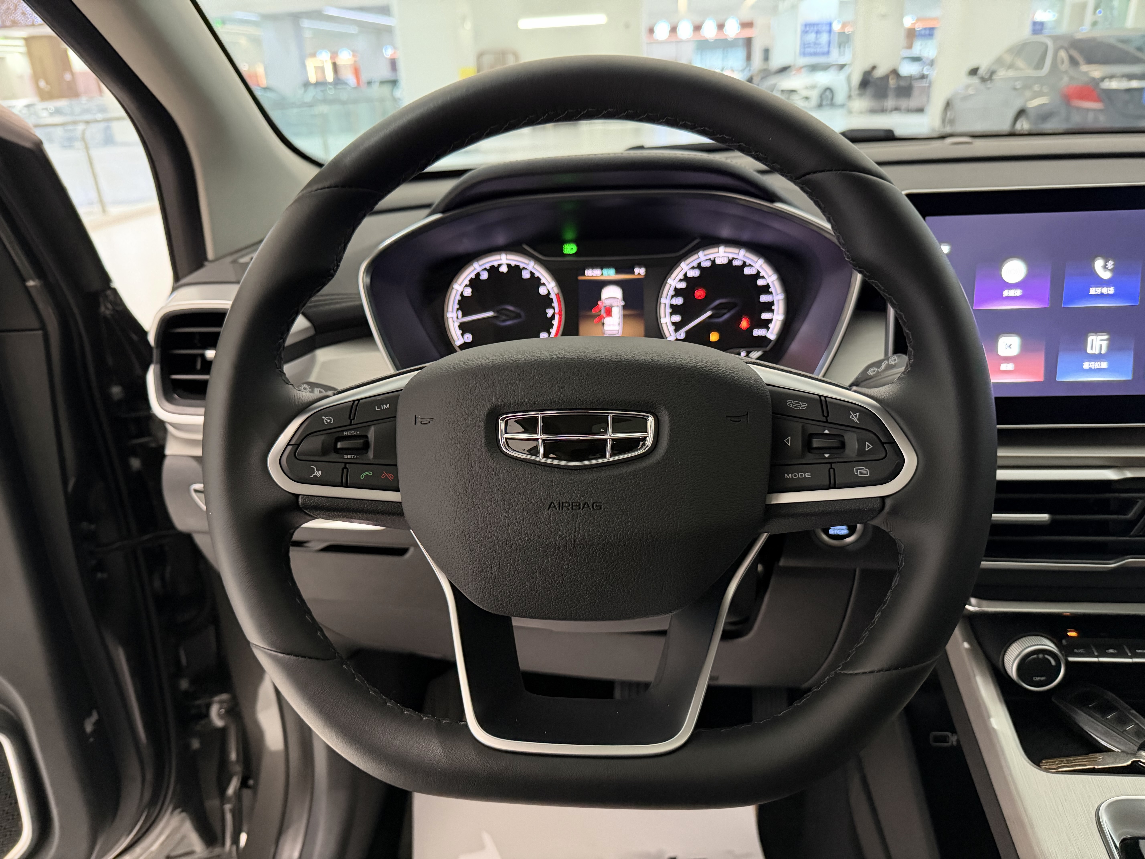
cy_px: 430
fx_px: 794
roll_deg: +3.0
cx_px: 572
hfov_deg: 71.6
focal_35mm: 24
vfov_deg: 56.8
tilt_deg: -22.3
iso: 1000
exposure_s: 1/40
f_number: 1.78
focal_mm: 6.76
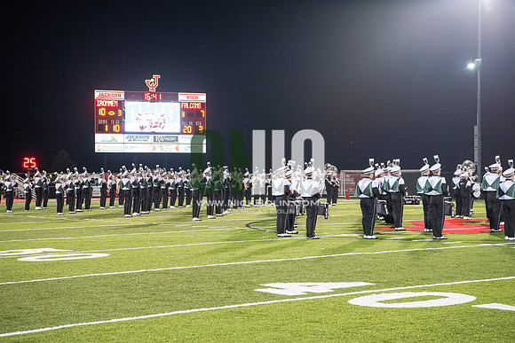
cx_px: 258
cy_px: 172
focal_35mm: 70
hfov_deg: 28.8
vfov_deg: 19.5
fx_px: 1002
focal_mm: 70
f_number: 5.6
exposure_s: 1/200
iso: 5000
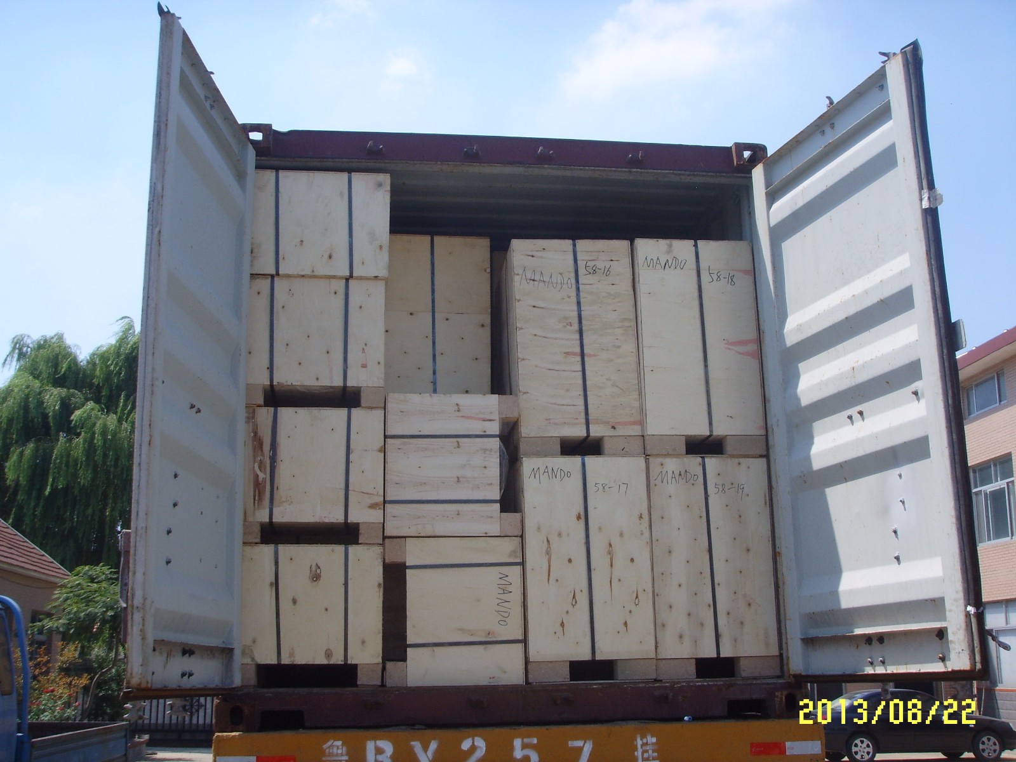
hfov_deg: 47.9
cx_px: 508
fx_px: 1145
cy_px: 381
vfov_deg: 36.8
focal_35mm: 39
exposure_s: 1/250
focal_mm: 6.6
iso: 50
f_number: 6.3
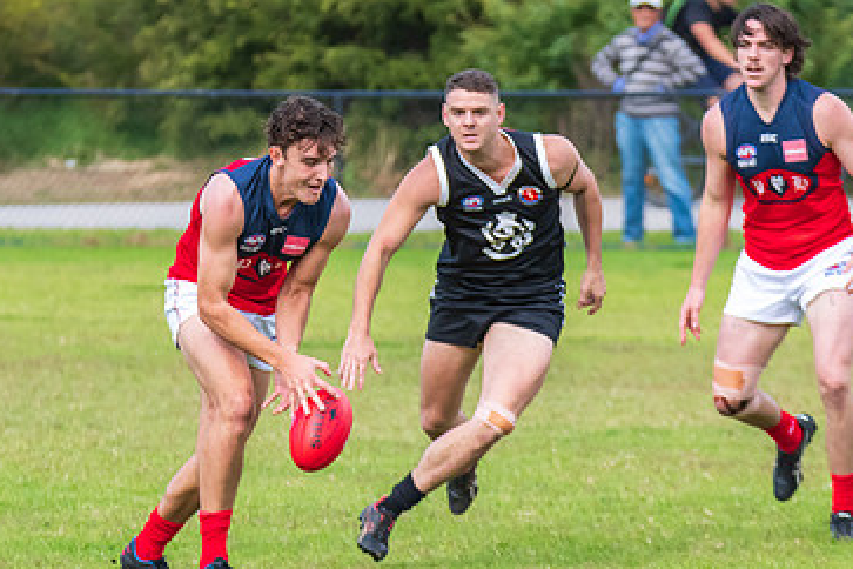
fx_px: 15353
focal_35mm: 648
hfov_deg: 3.2
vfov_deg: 2.1
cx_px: 387
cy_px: 280
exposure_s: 1/1600
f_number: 7.1
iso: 1250
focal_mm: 260
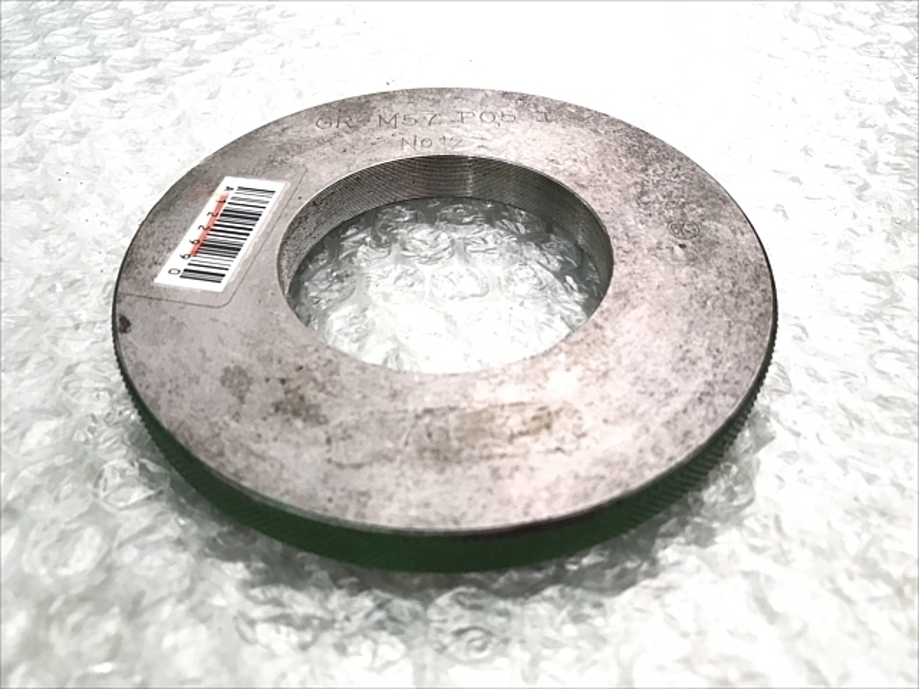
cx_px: 460
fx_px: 743
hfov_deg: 63.4
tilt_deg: -46.8
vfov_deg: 49.7
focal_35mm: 28
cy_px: 344
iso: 40
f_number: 1.8
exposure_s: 1/24
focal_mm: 3.99
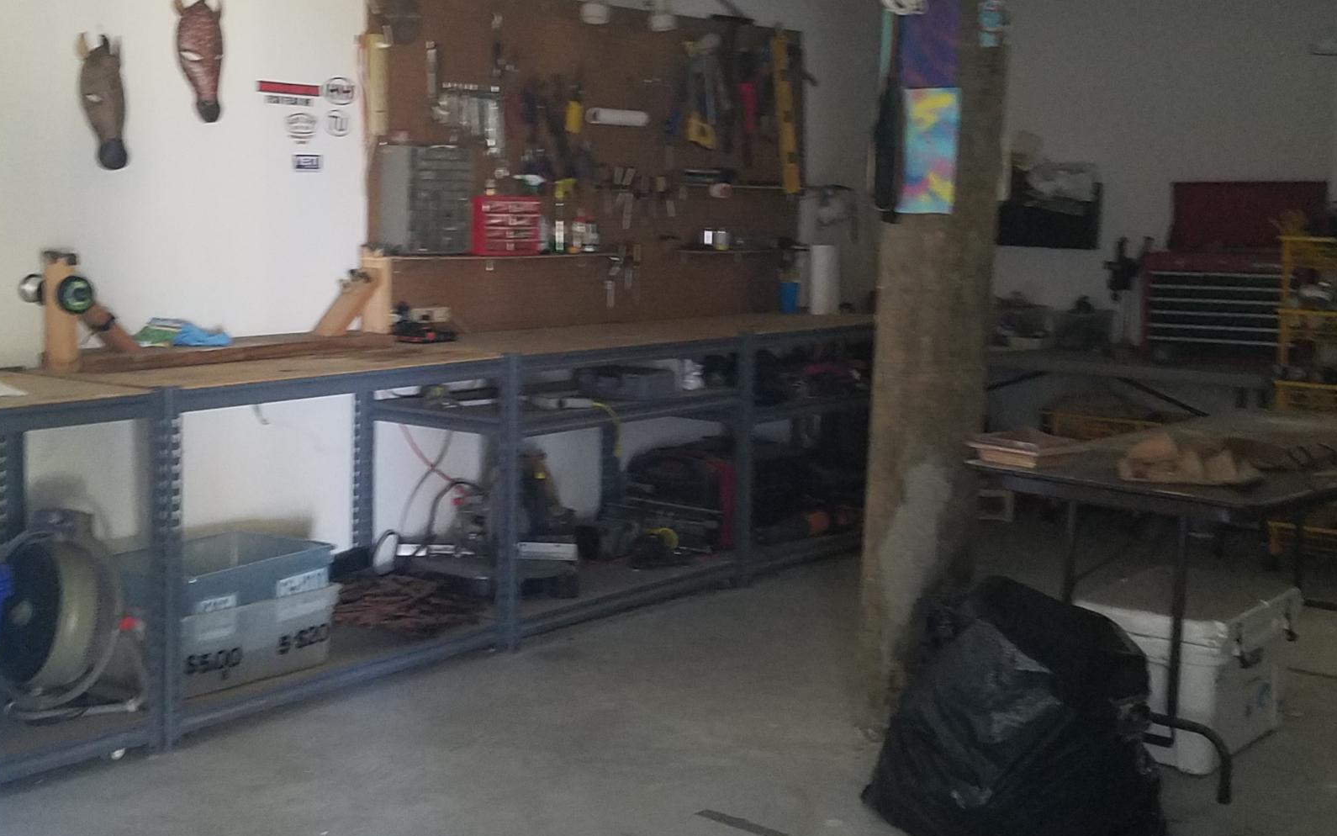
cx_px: 690
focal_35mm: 52
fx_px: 1895
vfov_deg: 24.8
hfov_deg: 38.9
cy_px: 287
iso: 200
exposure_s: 1/10
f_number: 1.7
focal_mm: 4.2
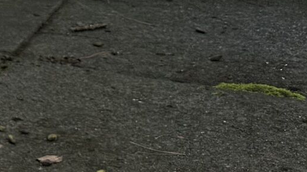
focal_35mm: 157
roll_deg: +5.0
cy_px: -330
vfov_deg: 7.0
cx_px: -472
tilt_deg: -0.3
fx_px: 1278
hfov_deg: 11.1
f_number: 1.78
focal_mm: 6.76
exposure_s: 1/217
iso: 64
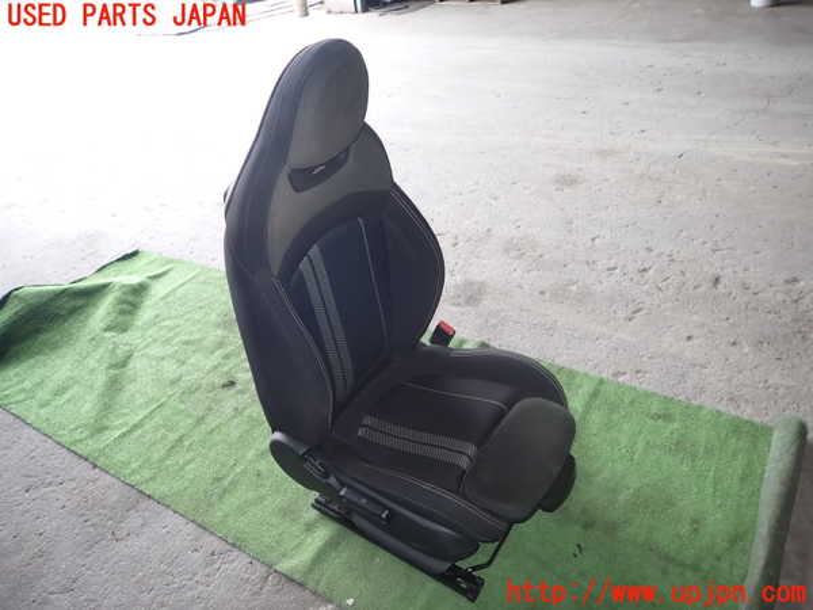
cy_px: 305
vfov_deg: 54.9
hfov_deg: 69.4
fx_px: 587
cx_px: 406
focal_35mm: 25
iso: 100
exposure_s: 1/80
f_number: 2
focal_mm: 4.5
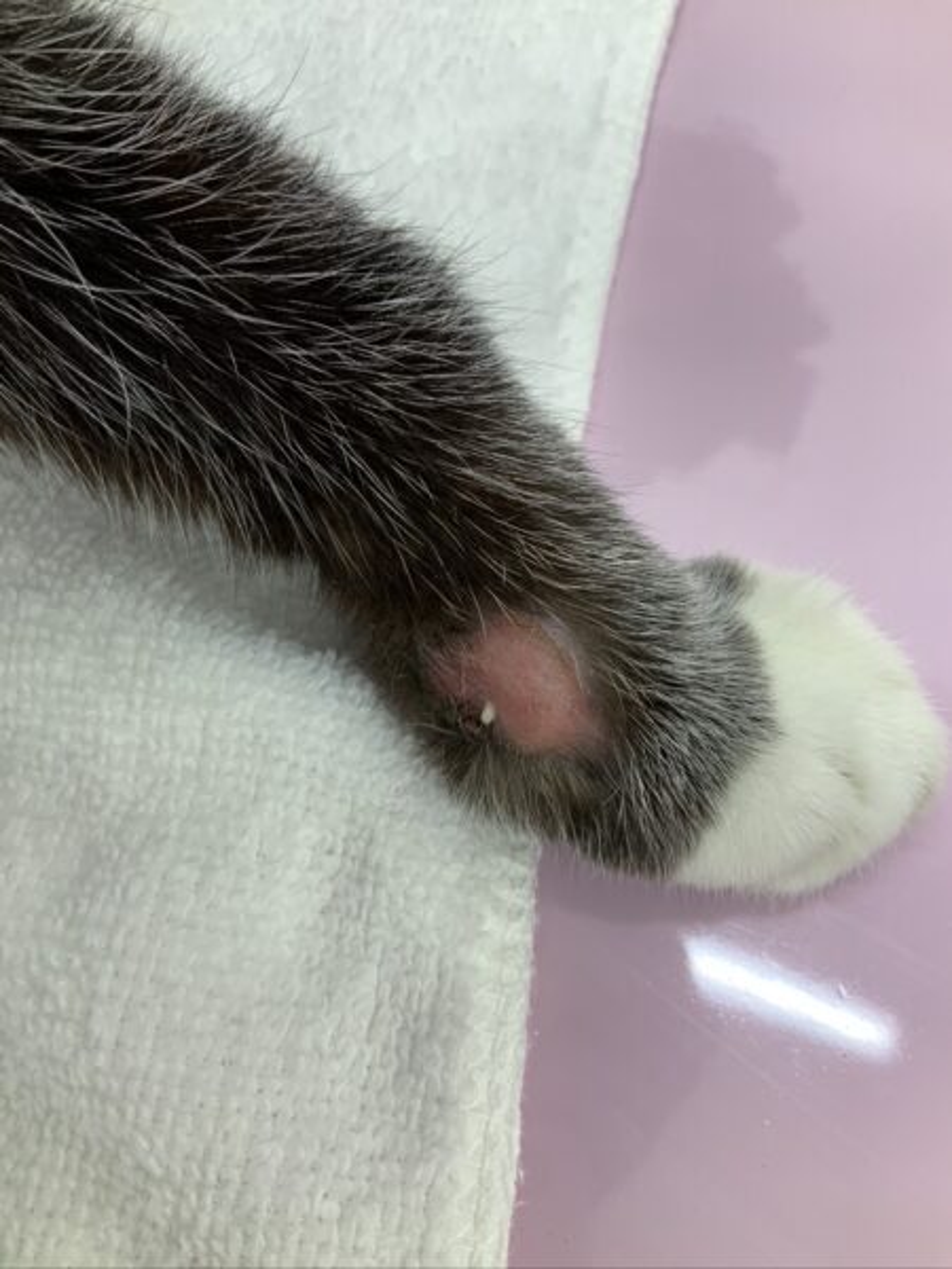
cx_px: 476
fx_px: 1063
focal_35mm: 29
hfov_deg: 48.2
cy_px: 634
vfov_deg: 61.7
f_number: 1.8
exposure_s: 1/76
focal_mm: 3
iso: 64
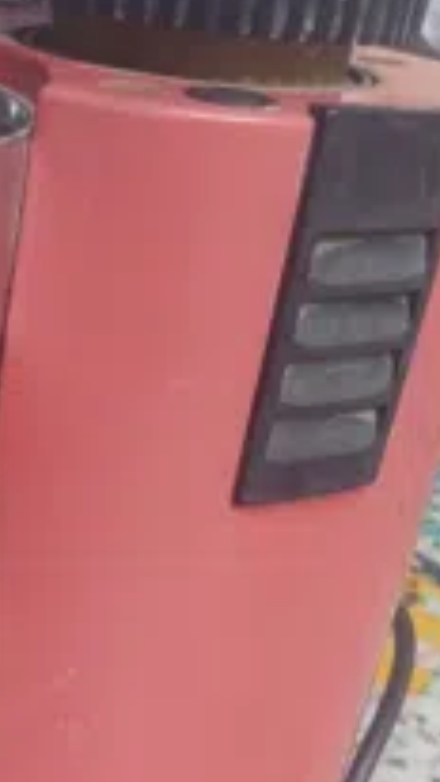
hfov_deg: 21.7
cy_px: 547
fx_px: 1098
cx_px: -15
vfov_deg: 38.5
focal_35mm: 53
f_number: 1.8
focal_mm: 4.65
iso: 400
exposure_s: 1/33.3
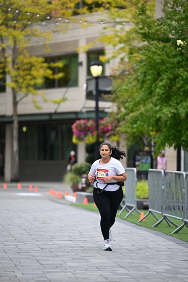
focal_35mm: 200
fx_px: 1566
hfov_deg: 6.9
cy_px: 141
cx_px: 94
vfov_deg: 10.3
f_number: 2.8
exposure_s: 1/1250
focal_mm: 200
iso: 400
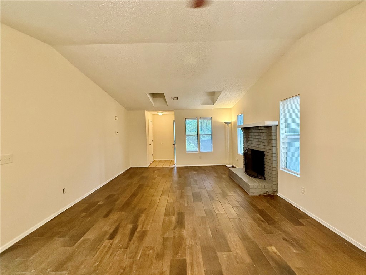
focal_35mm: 14
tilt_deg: -0.7
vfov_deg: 85.7
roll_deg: +1.9
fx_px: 148
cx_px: 183
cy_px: 138
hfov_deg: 102.1
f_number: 2.2
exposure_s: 1/60
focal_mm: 2.22
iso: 500
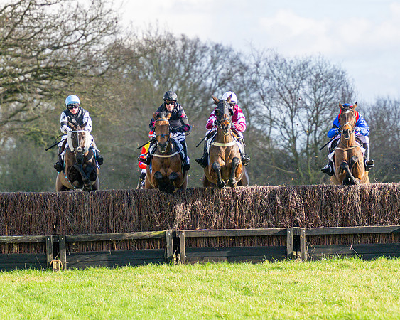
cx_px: 227
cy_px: 188
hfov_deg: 5.2
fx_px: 4372
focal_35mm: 369
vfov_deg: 4.2
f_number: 4
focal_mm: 175
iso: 400
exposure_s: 1/1600
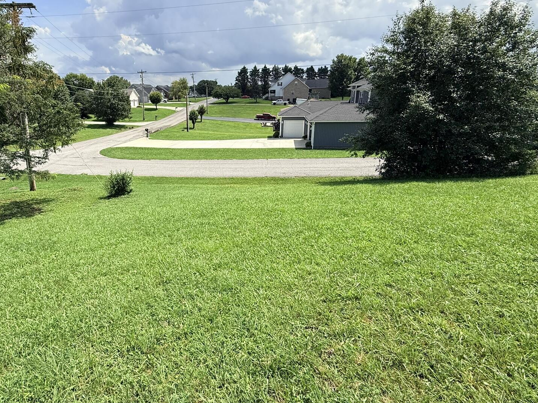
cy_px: 174
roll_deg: +1.3
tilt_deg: -14.4
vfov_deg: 65.7
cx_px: 198
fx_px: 311
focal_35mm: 20
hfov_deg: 80.1
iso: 50
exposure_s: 1/1795
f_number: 2.2
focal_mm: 2.22
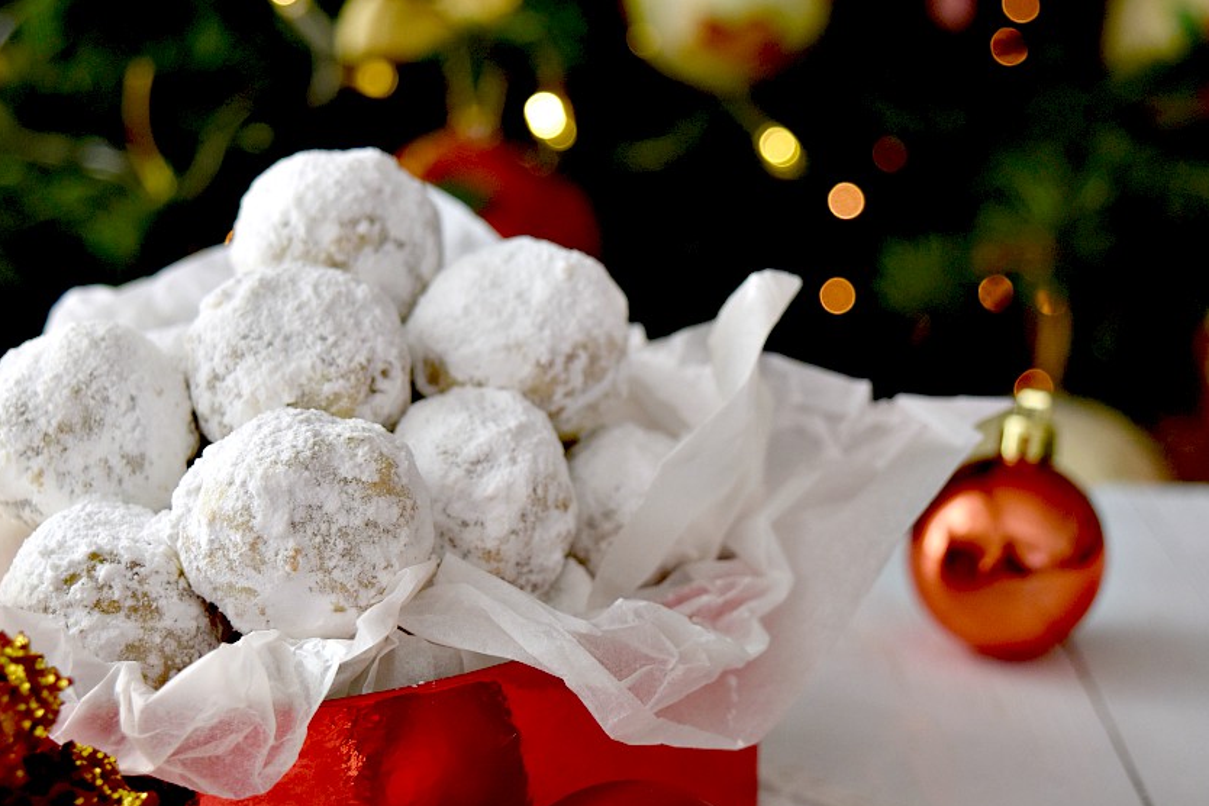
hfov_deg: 28.8
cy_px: 437
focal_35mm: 70
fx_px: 2351
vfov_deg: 19.5
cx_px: 548
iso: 400
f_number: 5
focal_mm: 38
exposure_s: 1/320
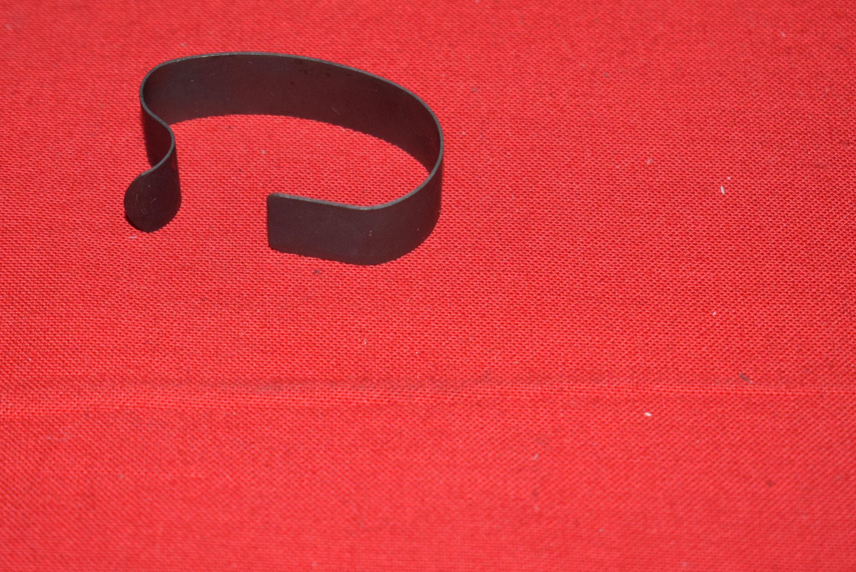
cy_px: 191
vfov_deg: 12.4
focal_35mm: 111
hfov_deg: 18.4
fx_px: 2634
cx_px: 343
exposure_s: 1/125
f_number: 5.6
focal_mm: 55
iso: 640
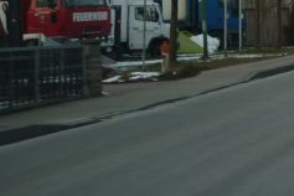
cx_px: 427
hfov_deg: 16.3
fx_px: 947
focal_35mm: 116
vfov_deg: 11.5
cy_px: -56
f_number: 2.8
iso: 80
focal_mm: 5.5
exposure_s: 1/100
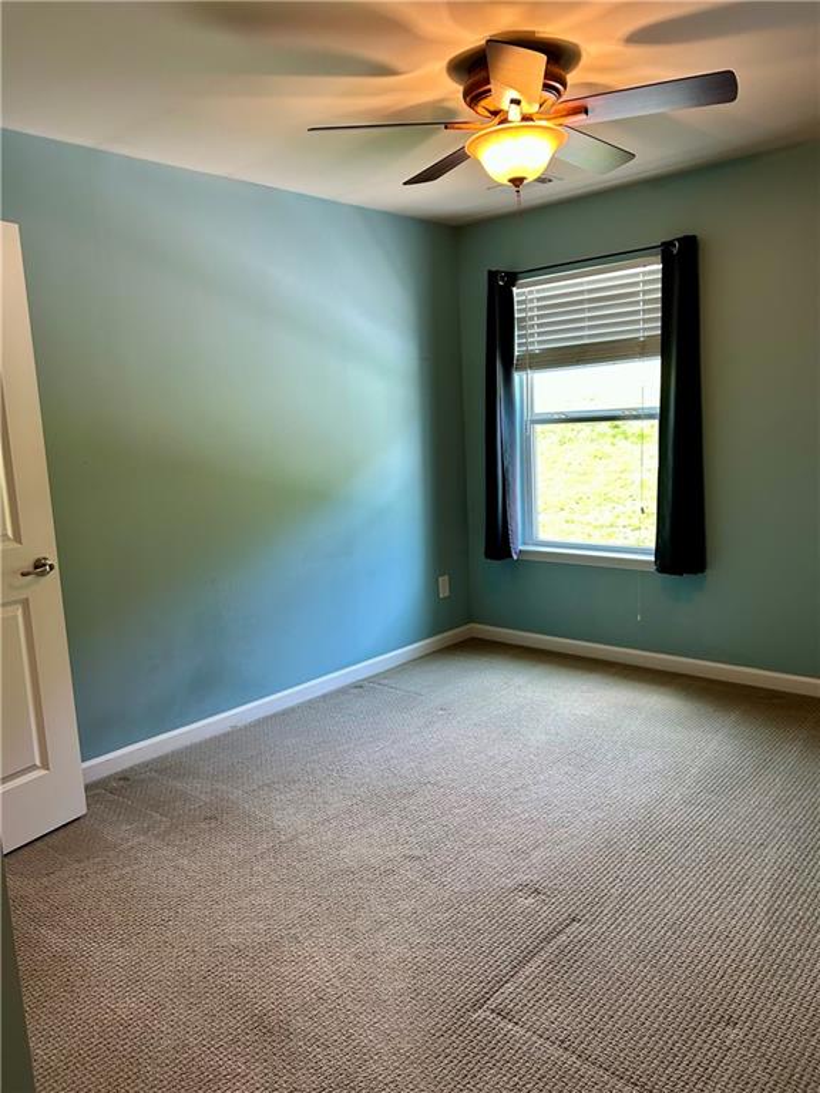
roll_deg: +2.6
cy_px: 546
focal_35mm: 26
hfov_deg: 53.1
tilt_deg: -8.7
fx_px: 821
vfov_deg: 67.3
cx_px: 410
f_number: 1.5
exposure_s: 1/120
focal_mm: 5.7
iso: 100
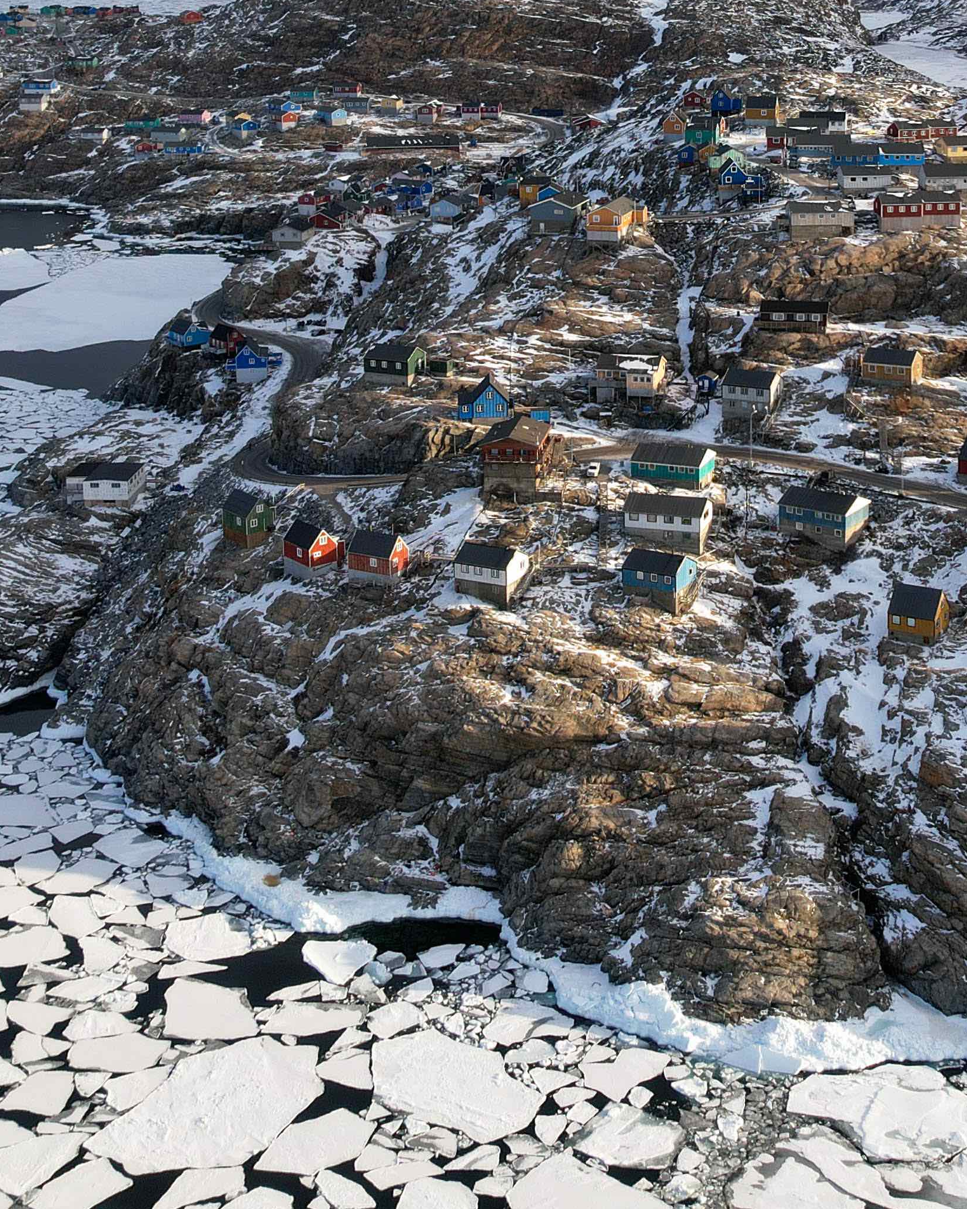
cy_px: 137
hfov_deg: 27.3
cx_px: 715
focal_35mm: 55
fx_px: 1968
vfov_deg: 32.6
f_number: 2.8
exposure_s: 1/80
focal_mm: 8.38
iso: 100
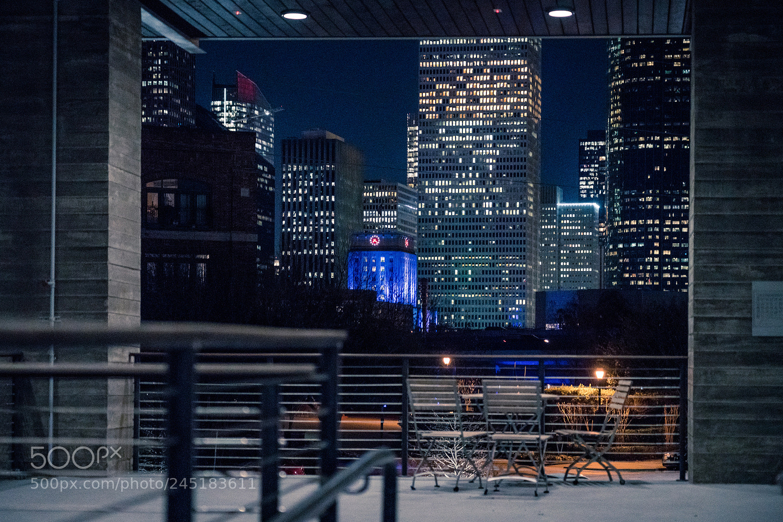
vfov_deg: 19.5
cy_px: 261
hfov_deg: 28.8
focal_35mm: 70
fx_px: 1523
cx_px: 392
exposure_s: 1/100
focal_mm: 70
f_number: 4
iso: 6400
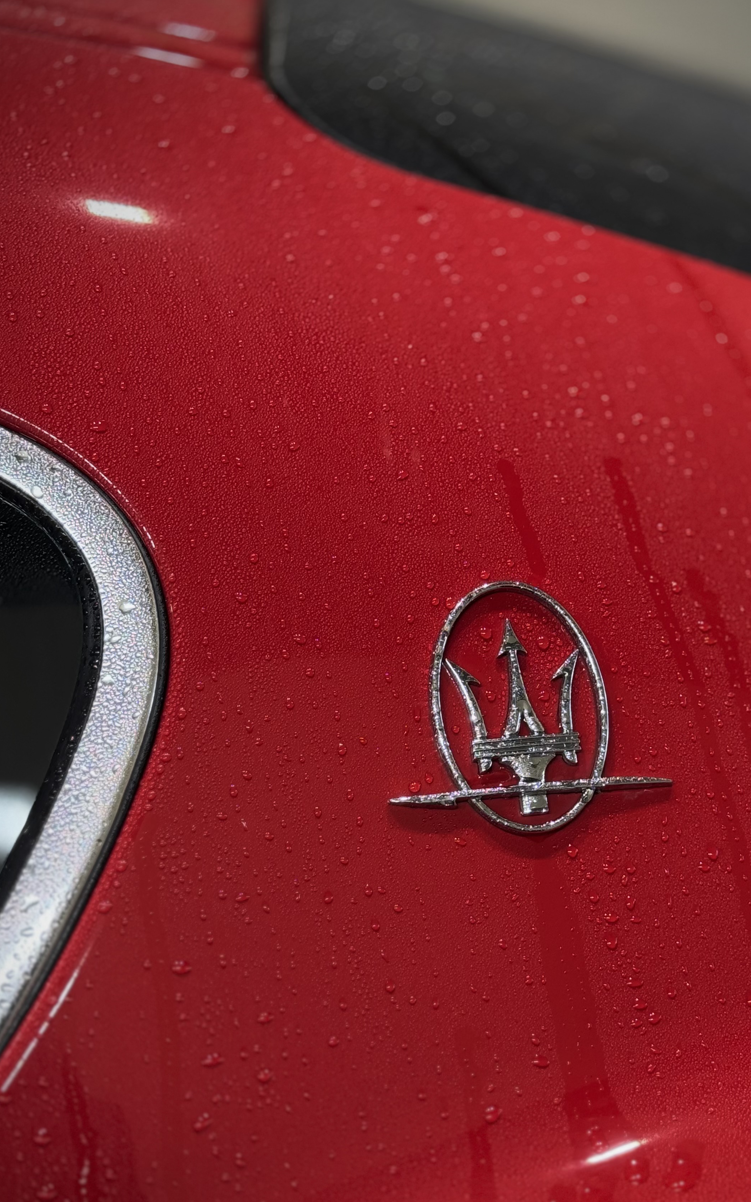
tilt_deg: -21.9
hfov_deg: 21.2
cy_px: 698
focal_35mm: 61
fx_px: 1998
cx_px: 525
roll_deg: +1.4
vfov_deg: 33.4
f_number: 1.78
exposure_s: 1/60
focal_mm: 6.76
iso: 200
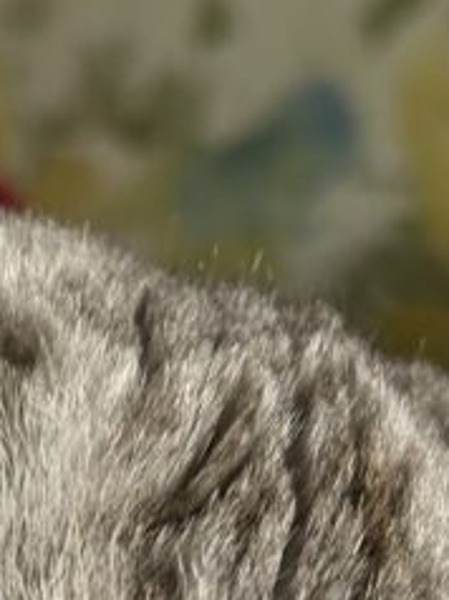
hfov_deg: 12.9
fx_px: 1940
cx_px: -78
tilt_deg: -16.0
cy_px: 784
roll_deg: -6.3
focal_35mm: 112
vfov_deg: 16.6
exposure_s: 1/121
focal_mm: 5.7
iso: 64
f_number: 1.5
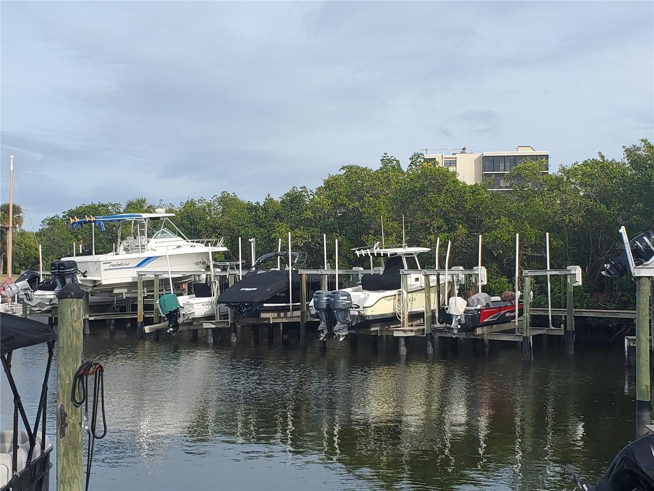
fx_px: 491
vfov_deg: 53.1
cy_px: 246
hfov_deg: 67.3
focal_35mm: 26
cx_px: 327
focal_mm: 4.3
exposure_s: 1/1148
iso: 50
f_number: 2.4
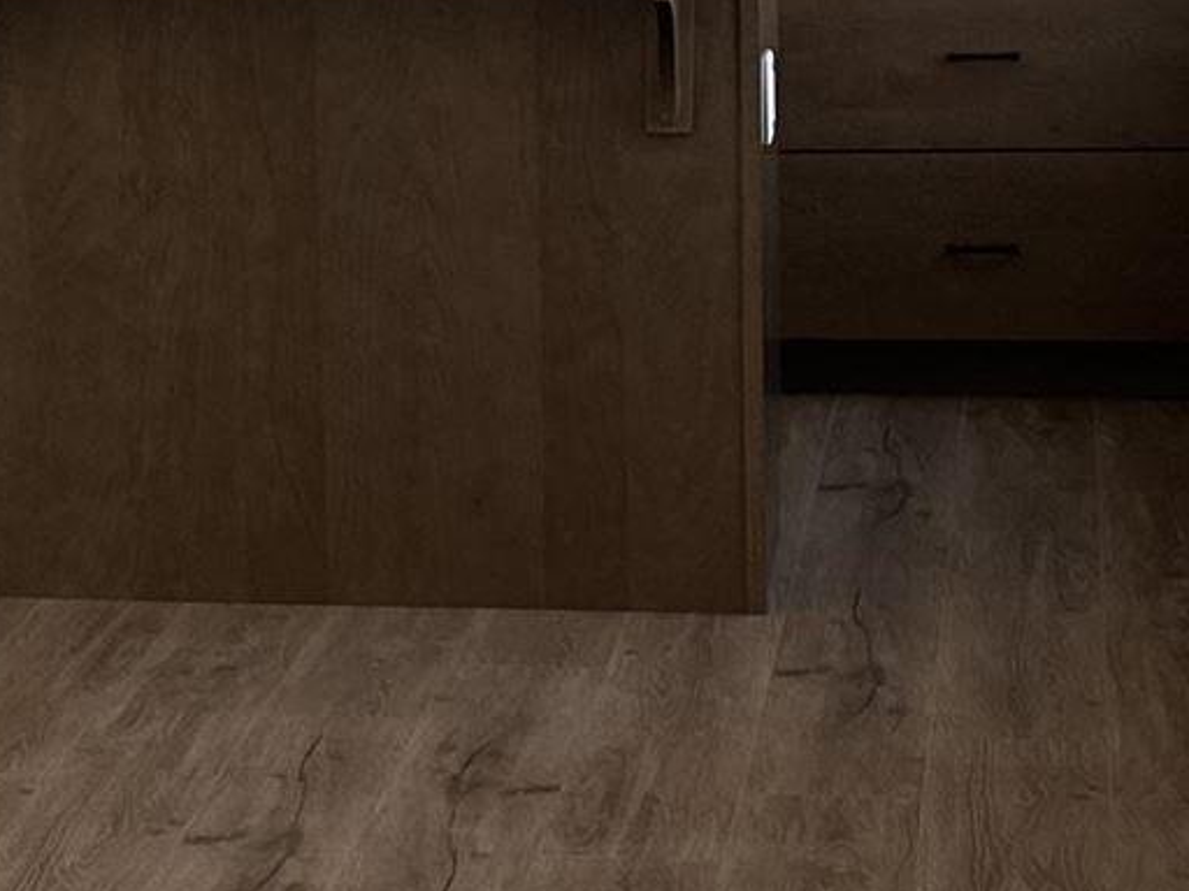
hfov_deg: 13.1
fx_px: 4946
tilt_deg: -6.8
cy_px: 197
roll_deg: +2.5
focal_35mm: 144
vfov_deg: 10.3
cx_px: -476
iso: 80
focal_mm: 6.86
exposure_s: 1/279
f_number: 1.78
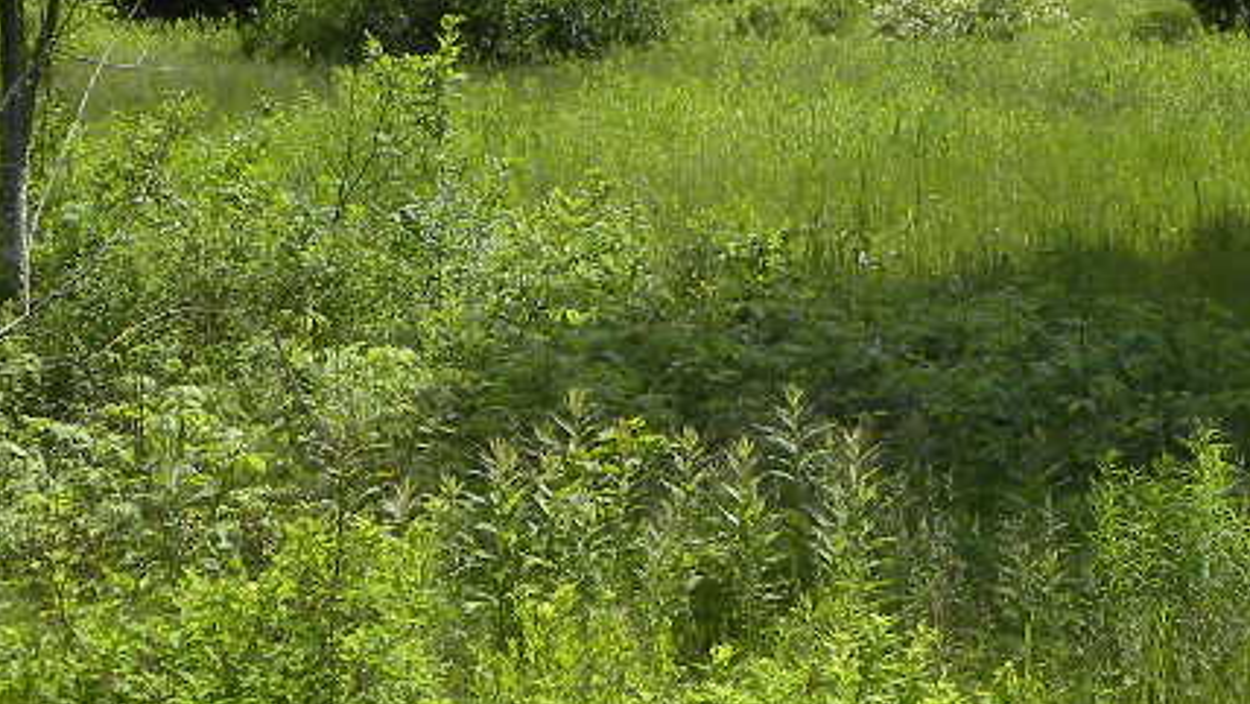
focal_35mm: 150
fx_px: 4973
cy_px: -123
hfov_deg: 14.2
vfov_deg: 8.0
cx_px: 1069
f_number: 5
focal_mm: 8.2
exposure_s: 1/266
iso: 64
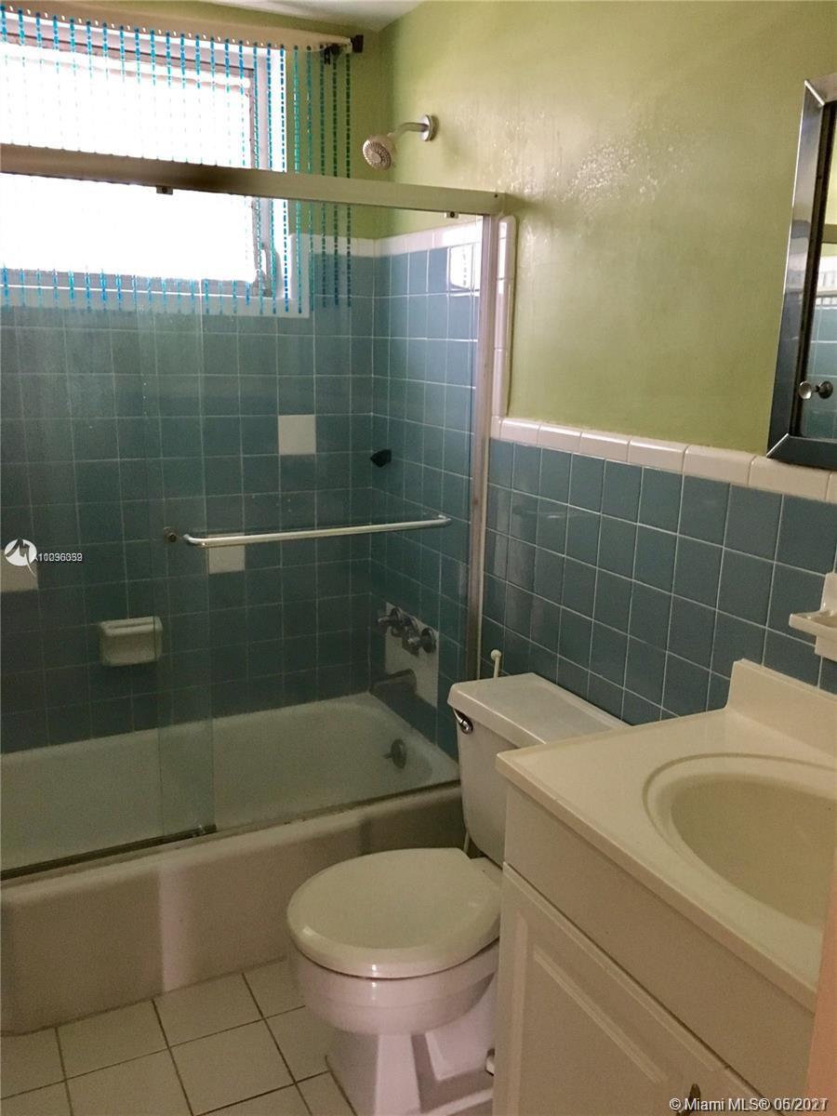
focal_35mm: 29
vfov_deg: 61.7
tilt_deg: -11.5
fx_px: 935
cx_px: 418
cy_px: 558
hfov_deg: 48.2
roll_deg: -1.1
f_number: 2.2
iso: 250
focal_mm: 4.15
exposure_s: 1/15
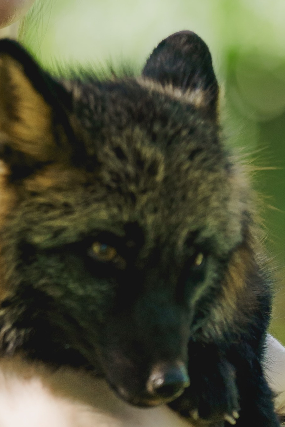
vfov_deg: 3.4
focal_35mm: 608
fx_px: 7219
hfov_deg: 2.3
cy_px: 103
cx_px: 16
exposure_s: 1/800
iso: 500
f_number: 2.8
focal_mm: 200
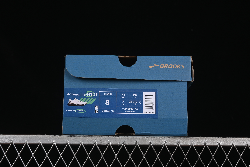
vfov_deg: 18.2
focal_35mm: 75
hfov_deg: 27.0
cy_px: 84
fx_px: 521
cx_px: 125
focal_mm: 50
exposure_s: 1/80
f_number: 8
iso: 160
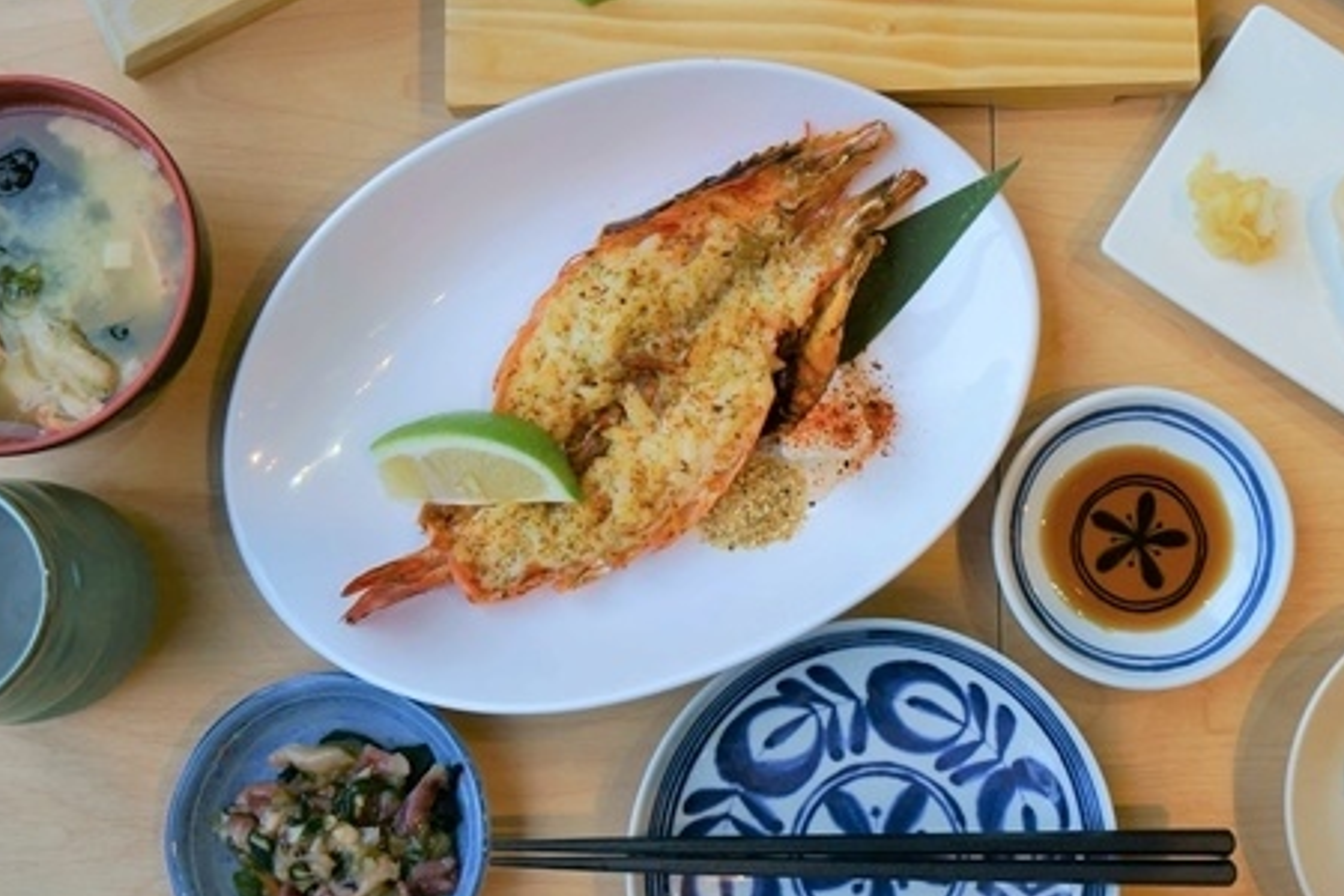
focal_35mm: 48
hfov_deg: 40.9
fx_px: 1792
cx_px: 803
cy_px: 345
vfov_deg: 28.0
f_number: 5
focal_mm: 27
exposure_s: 1/160
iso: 200
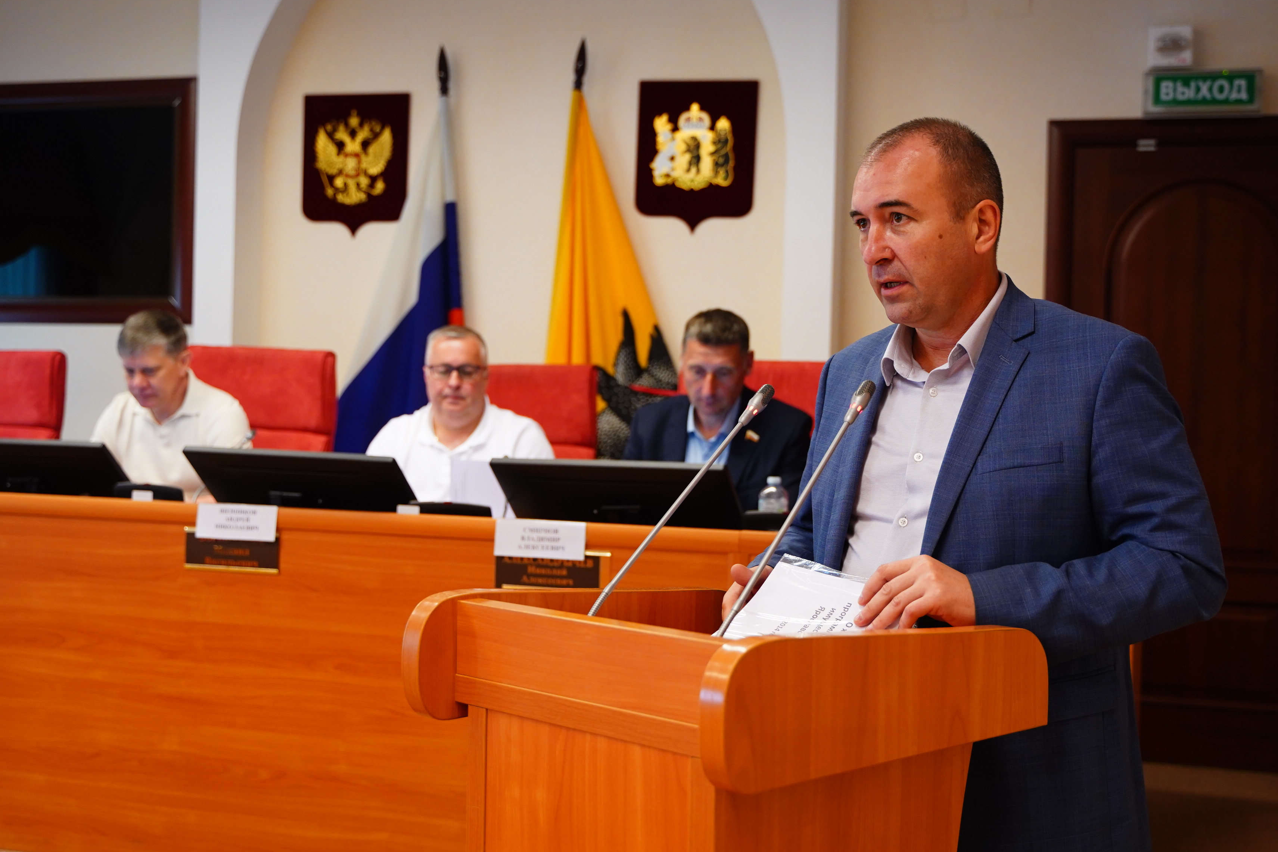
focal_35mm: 46
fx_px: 1633
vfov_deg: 29.2
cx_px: 690
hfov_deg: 42.7
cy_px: 407
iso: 1600
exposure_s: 1/160
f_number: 2.8
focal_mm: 40
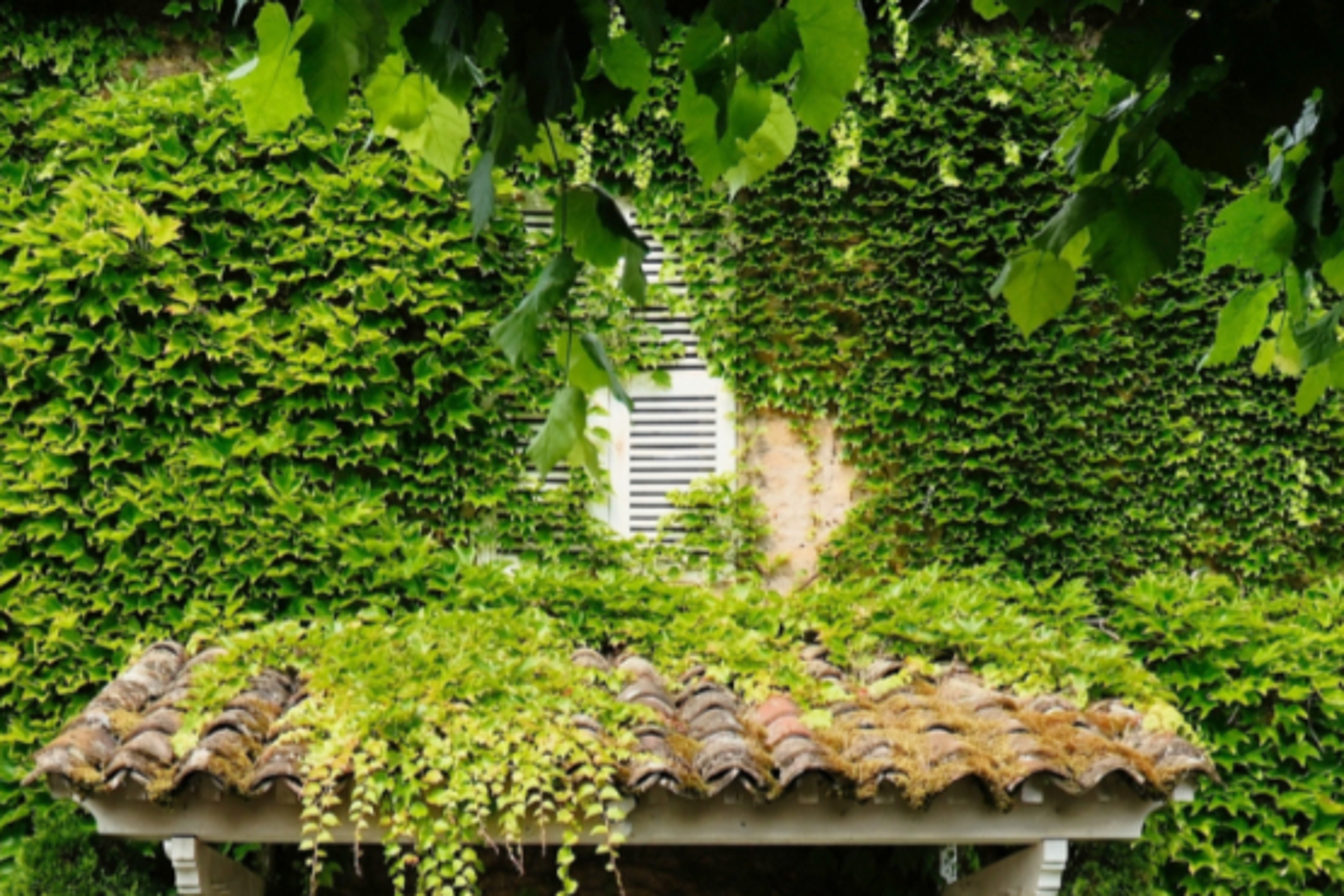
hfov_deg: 40.2
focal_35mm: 49
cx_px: 547
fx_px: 1829
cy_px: 1066
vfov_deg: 24.9
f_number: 2.8
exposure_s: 1/750
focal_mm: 11
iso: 250
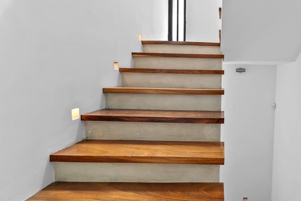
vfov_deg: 51.3
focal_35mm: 25
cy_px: 92
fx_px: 209
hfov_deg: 67.1
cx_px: 225
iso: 320
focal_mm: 16
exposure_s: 1/5
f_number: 9
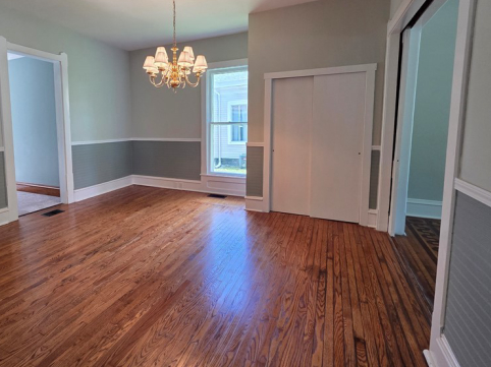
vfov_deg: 71.1
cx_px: 175
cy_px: 156
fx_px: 255
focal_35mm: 18
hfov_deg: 85.5
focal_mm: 2.2
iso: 200
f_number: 2.2
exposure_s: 1/120
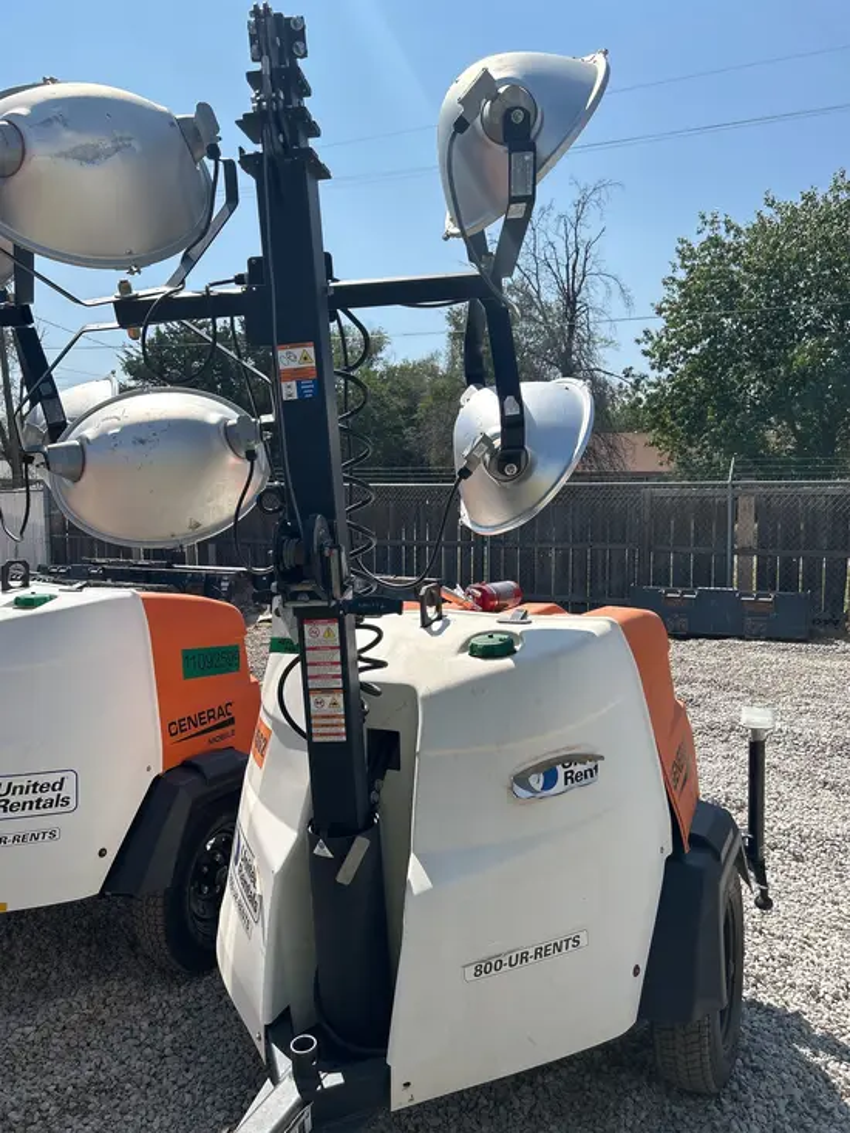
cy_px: 566
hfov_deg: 53.1
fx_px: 851
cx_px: 425
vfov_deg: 67.3
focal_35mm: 26
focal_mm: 5.7
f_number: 1.5
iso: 50
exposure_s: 1/4831
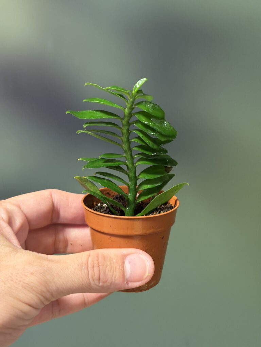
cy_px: 174
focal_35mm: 48
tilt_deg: -9.2
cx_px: 130
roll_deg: -2.2
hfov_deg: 30.3
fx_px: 483
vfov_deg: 39.7
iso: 400
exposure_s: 1/33
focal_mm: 6.76
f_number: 1.78
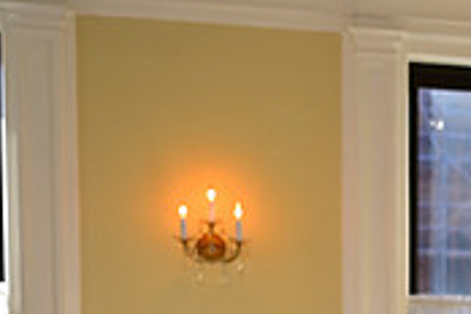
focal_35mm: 120
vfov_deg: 10.9
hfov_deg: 15.8
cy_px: 514
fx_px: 1570
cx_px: 690
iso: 100
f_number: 4
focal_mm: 36
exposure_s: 1/200
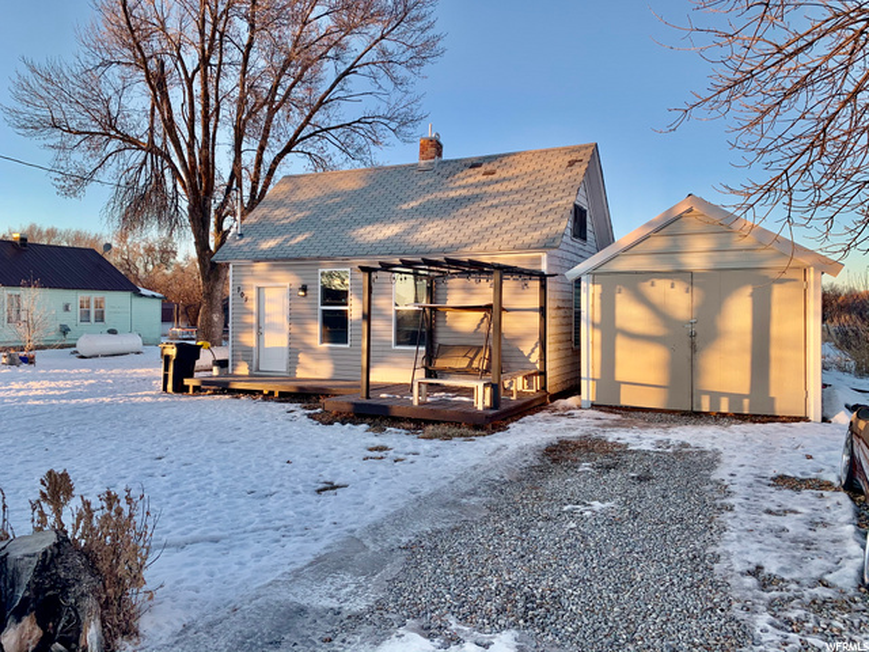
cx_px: 434
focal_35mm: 26
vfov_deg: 53.1
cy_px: 326
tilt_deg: -0.3
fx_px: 653
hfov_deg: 67.3
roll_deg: -0.4
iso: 25
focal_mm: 4.25
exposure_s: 1/251
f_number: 1.8
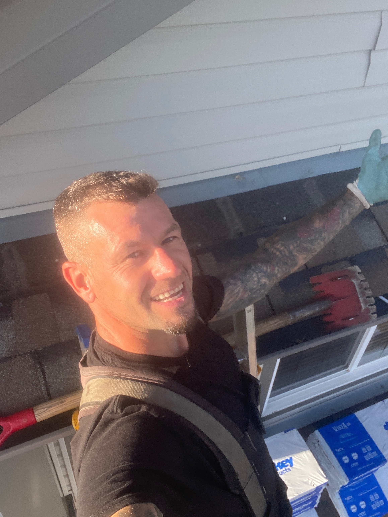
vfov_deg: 60.0
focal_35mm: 30
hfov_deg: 46.8
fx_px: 448
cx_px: 194
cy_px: 258
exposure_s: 1/600
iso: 25
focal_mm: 2.71
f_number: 2.2
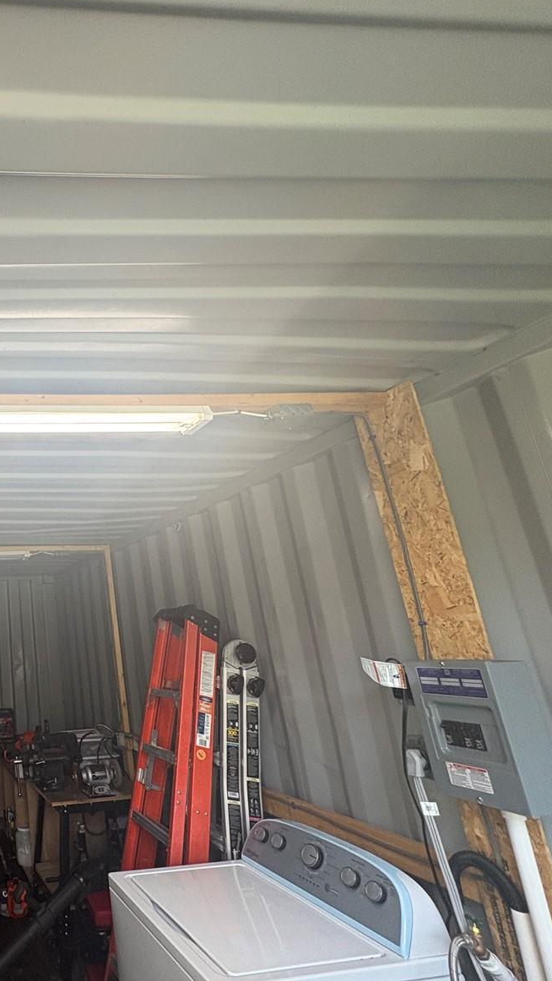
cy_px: 499
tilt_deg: +16.8
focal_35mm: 21
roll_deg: +2.5
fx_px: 546
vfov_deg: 83.8
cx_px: -44
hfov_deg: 42.9
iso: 125
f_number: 2.2
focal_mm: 2.22
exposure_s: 1/120
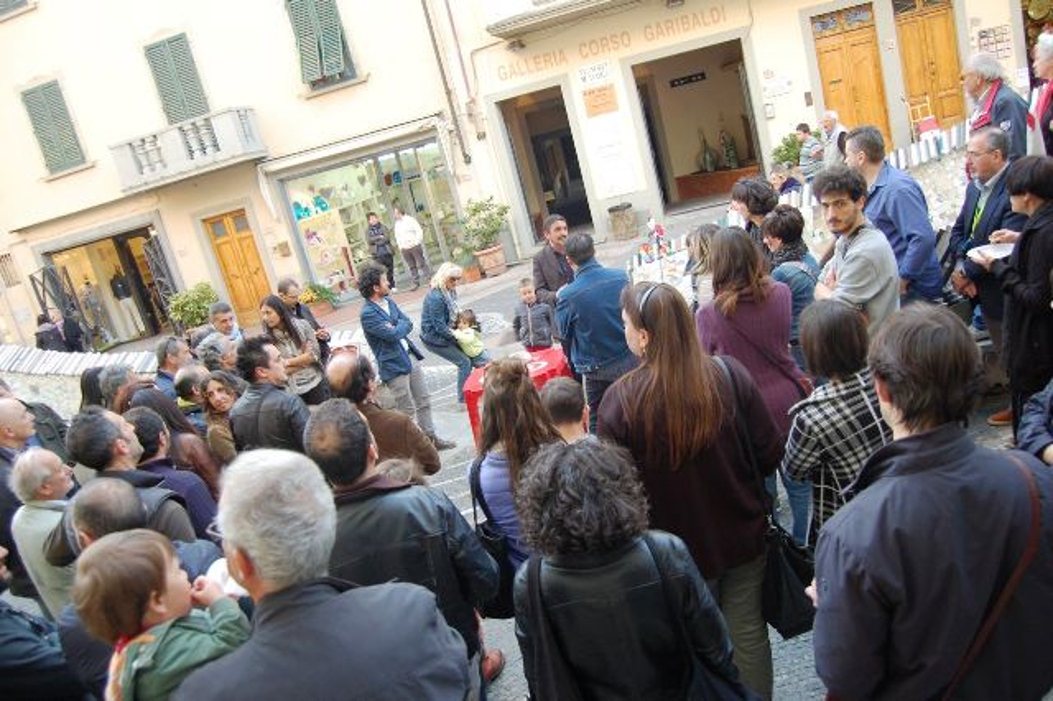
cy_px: 350
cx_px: 526
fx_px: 789
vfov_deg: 47.9
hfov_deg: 67.4
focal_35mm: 27
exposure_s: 1/60
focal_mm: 18
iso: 400
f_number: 4
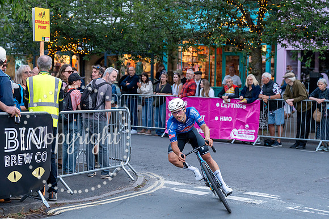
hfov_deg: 28.4
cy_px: 110
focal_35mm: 71
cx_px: 164
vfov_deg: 19.1
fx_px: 651
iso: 2000
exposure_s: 1/800
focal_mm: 70
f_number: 3.5
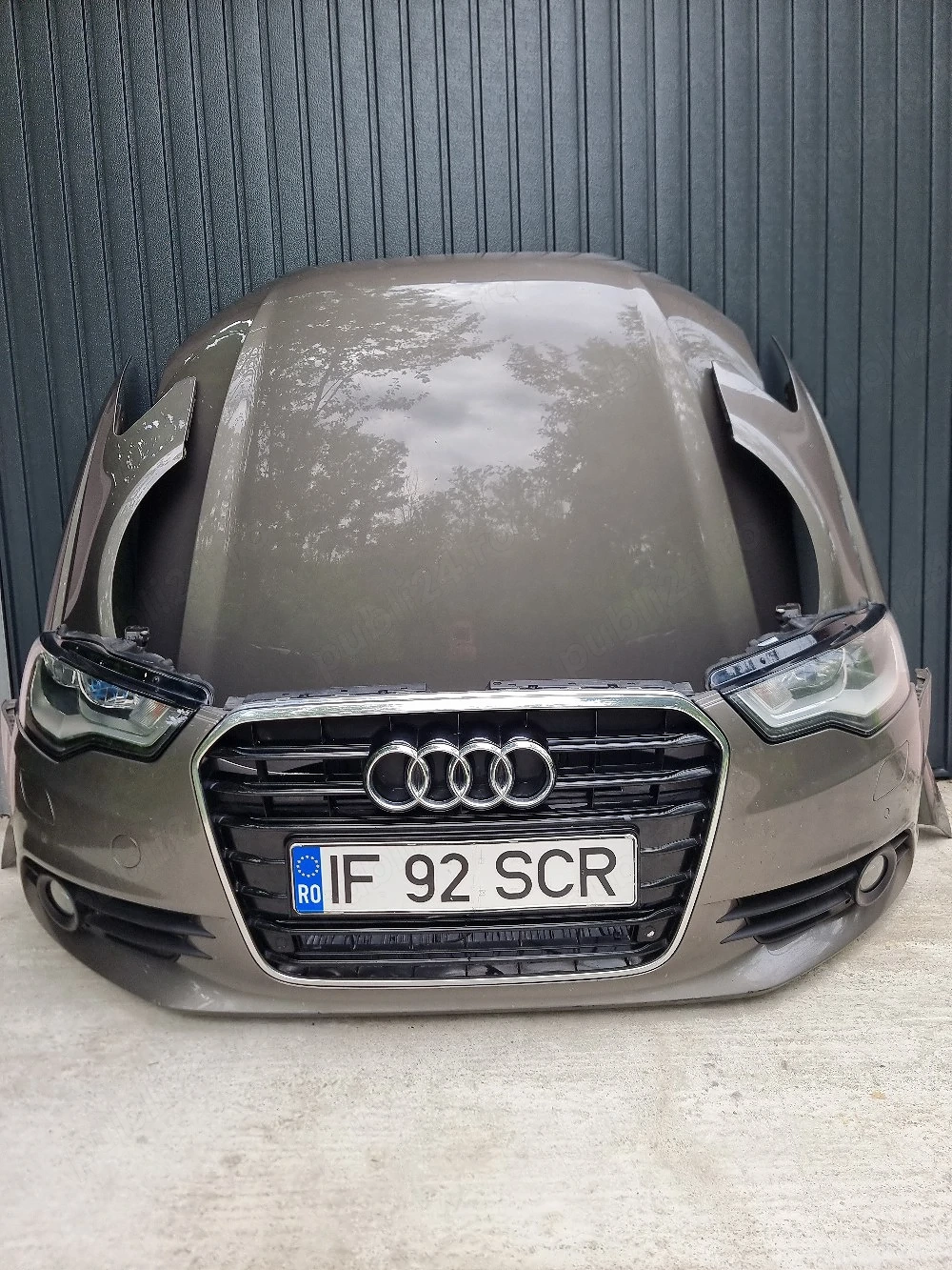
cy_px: 635
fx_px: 880
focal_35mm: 24
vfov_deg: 71.6
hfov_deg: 56.8
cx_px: 476
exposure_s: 1/143
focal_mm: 6.7
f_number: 1.8
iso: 50
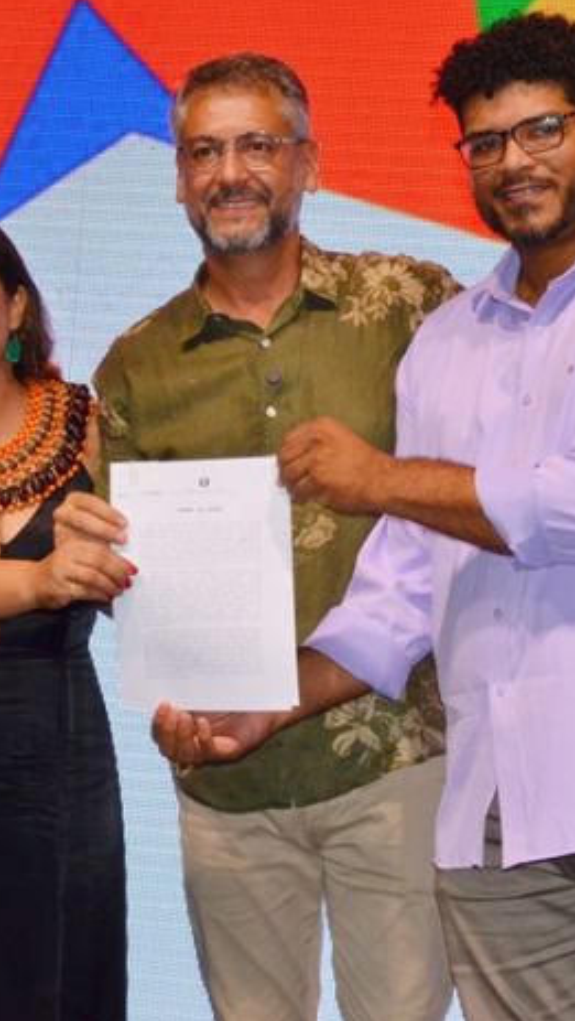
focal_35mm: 122
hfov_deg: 9.9
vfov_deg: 17.6
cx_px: 141
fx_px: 3299
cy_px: 487
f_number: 6.3
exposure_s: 1/250
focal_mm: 45
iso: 1600
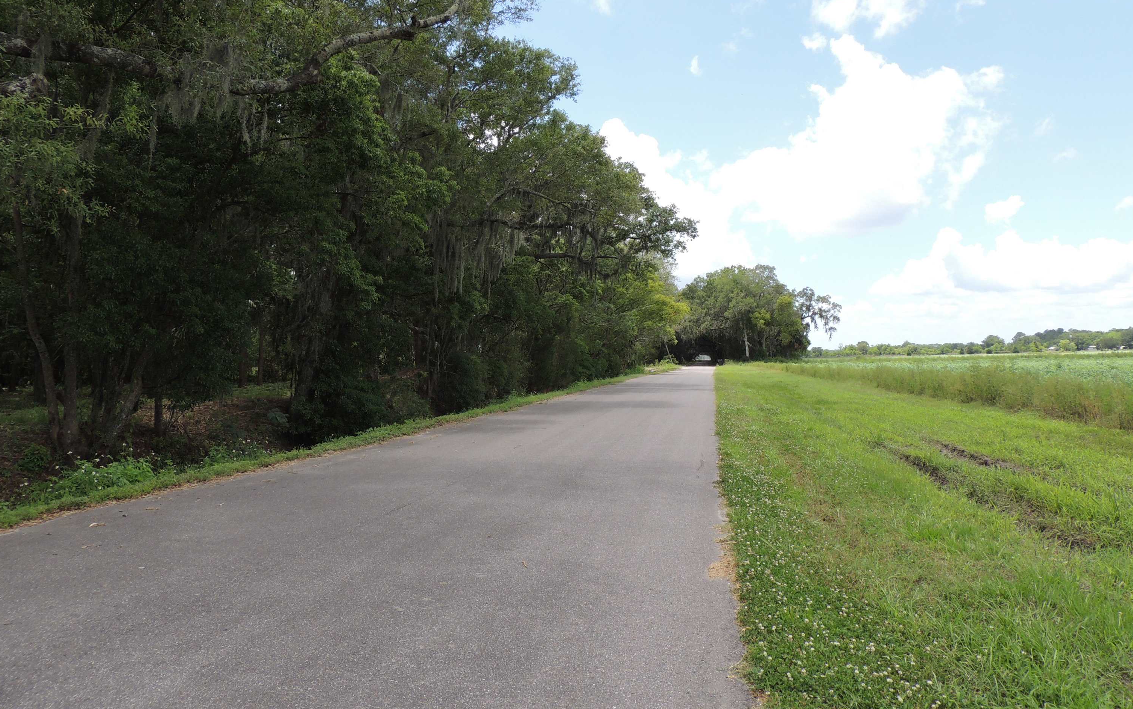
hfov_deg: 70.4
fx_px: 803
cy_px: 280
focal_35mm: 26
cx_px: 577
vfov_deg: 47.3
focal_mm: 4.3
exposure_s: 1/500
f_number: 3.7
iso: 100
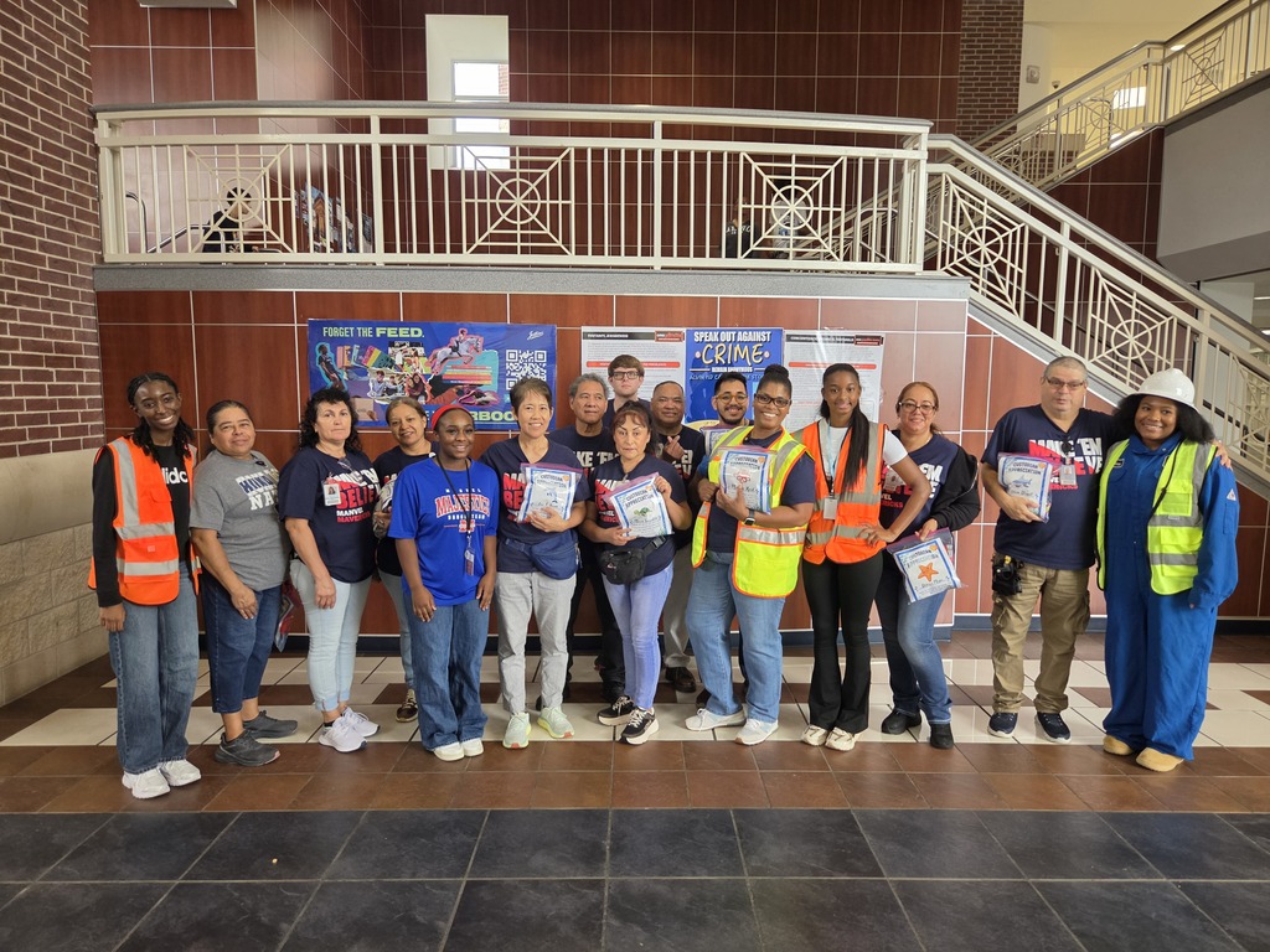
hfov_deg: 73.9
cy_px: 476
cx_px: 635
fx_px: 844
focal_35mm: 23
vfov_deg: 58.9
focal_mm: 5.4
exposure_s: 1/120
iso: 250
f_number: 1.8
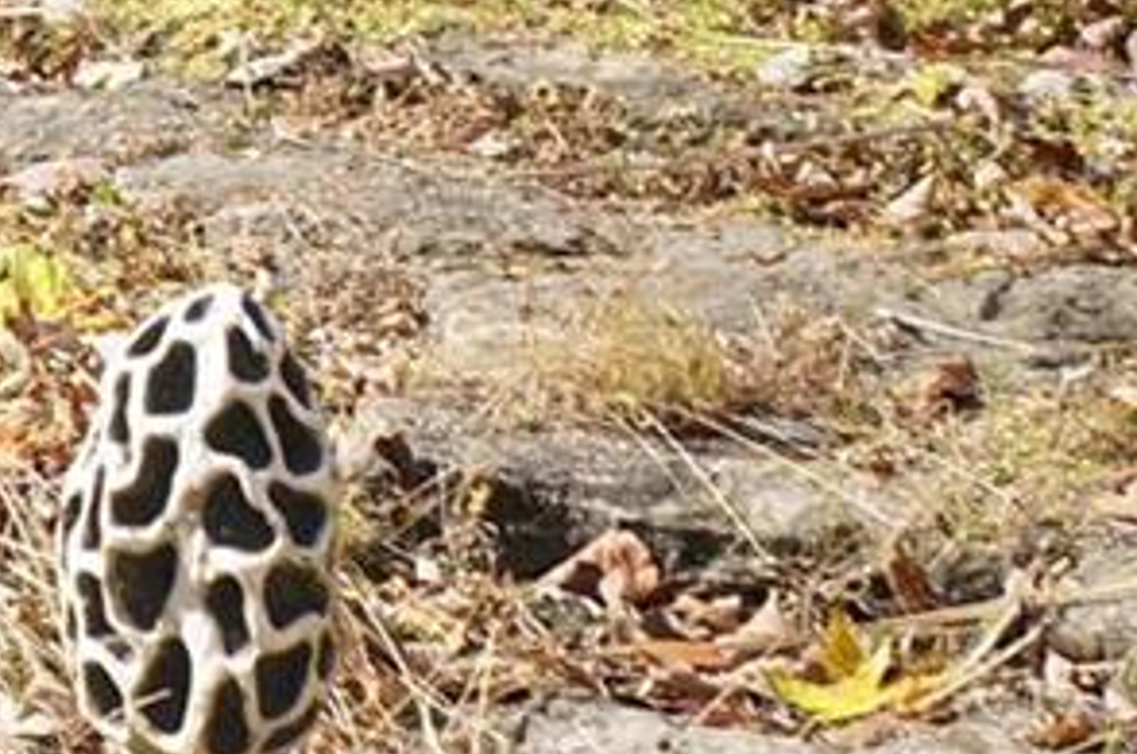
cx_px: -1632
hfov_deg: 11.5
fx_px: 4635
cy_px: -514
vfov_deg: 9.0
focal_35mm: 147
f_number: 6.3
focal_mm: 18
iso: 100
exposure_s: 1/160
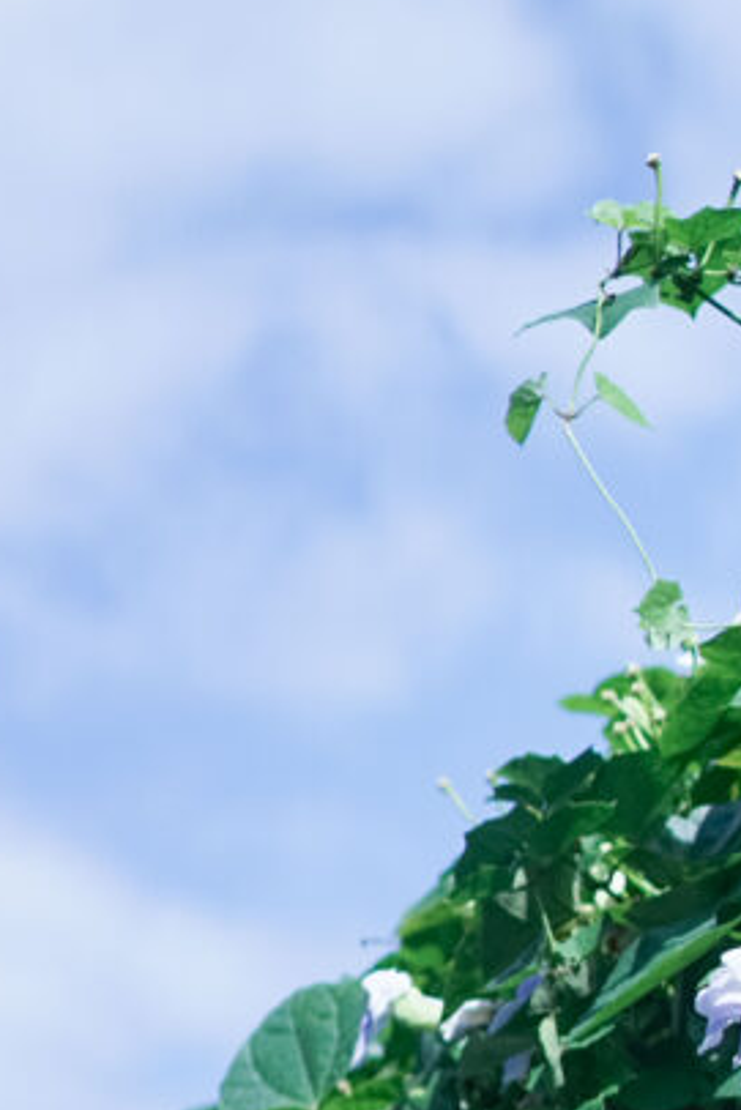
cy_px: 1290
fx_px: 6385
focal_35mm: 207
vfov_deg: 9.8
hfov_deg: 6.6
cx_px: 917
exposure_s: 1/6400
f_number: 1.8
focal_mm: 55
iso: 250
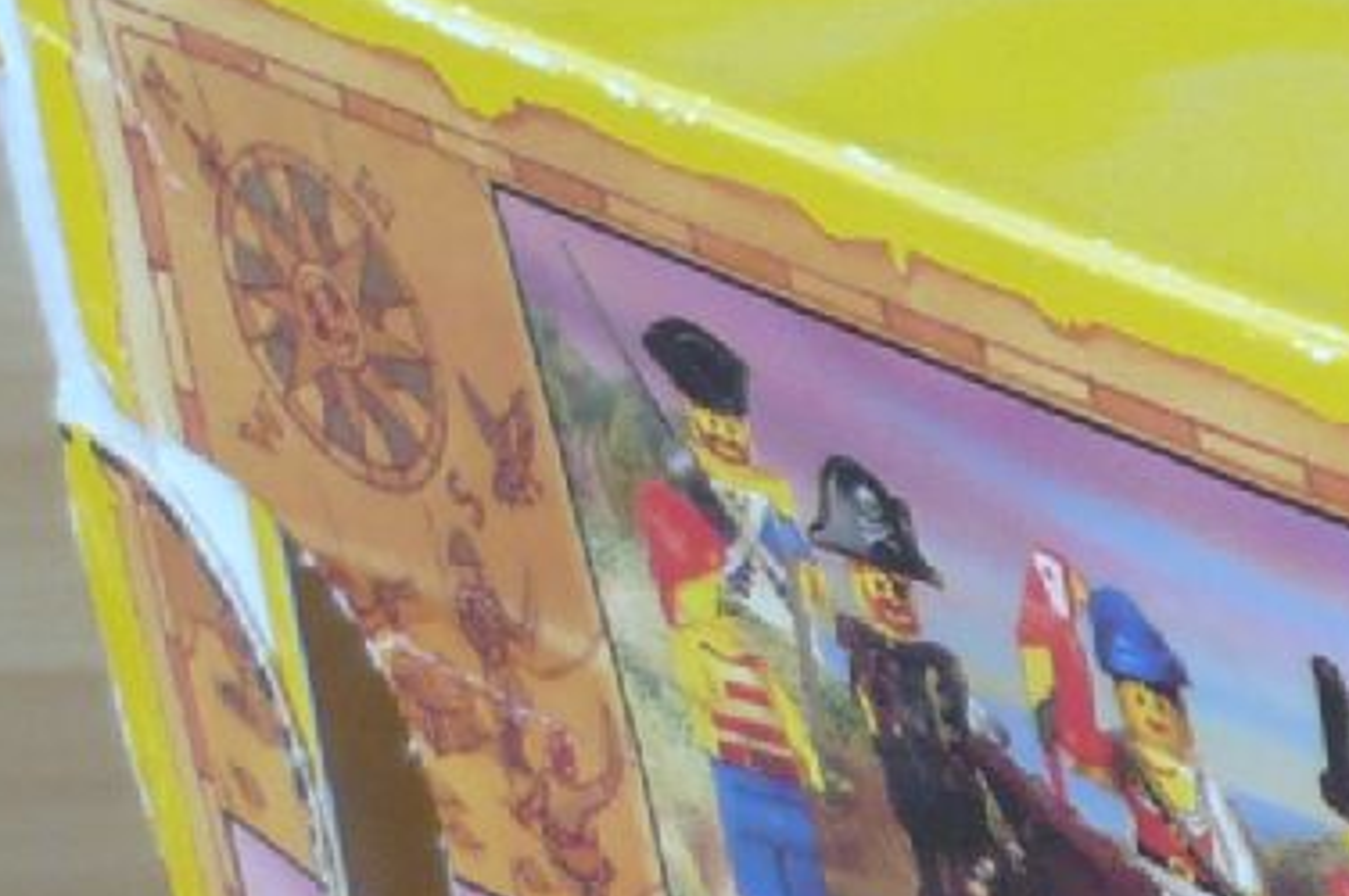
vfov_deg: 7.2
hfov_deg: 10.2
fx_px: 7151
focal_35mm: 191
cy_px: 434
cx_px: 2352
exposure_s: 1/25
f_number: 2.8
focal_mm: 5.8
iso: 100
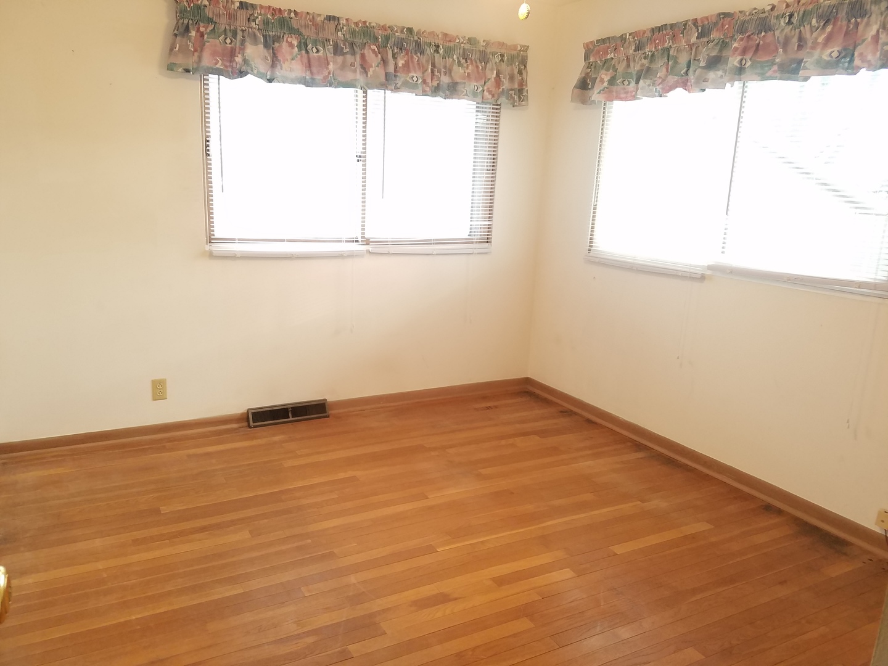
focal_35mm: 26
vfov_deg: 53.1
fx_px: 667
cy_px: 333
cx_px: 444
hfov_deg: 67.3
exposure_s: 1/30
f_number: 1.7
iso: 160
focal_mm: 4.2
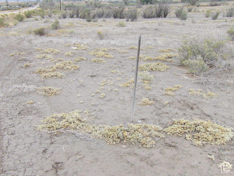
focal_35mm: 39
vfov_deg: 36.8
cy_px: 88
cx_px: 117
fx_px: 264
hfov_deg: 47.9
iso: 100
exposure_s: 1/274
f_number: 3.7
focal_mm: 7
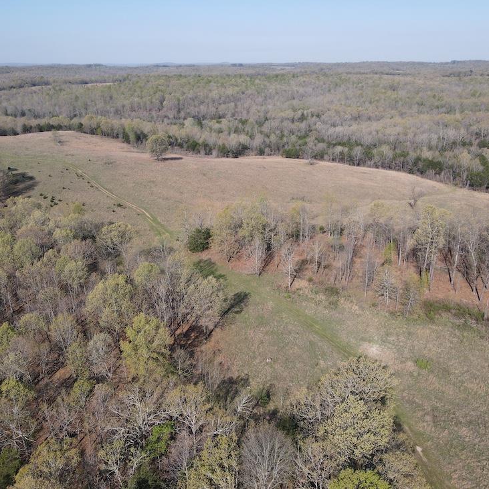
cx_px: 237
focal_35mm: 29
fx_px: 463
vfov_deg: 55.6
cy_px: 239
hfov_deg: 55.6
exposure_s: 1/30
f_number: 2.8
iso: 100
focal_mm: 4.5
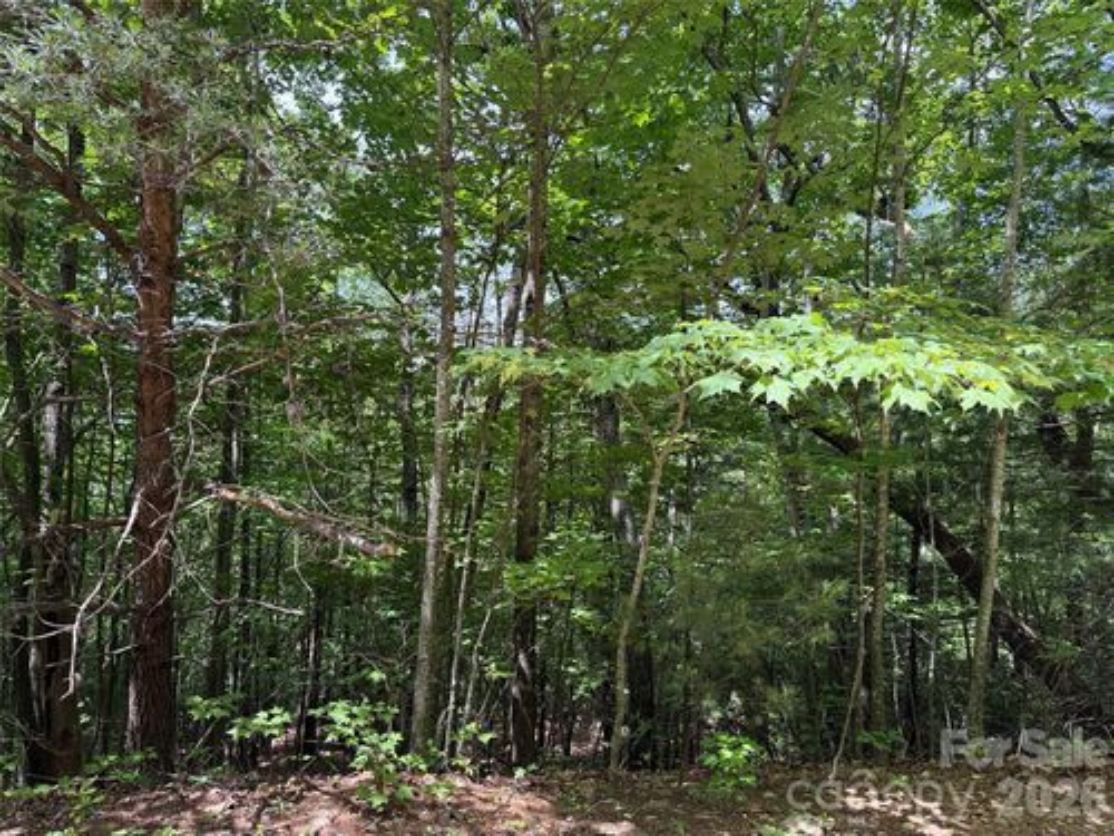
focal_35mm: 24
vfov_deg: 56.8
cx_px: 557
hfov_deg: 71.6
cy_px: 418
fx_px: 772
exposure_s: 1/351
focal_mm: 6.76
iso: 100
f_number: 1.78
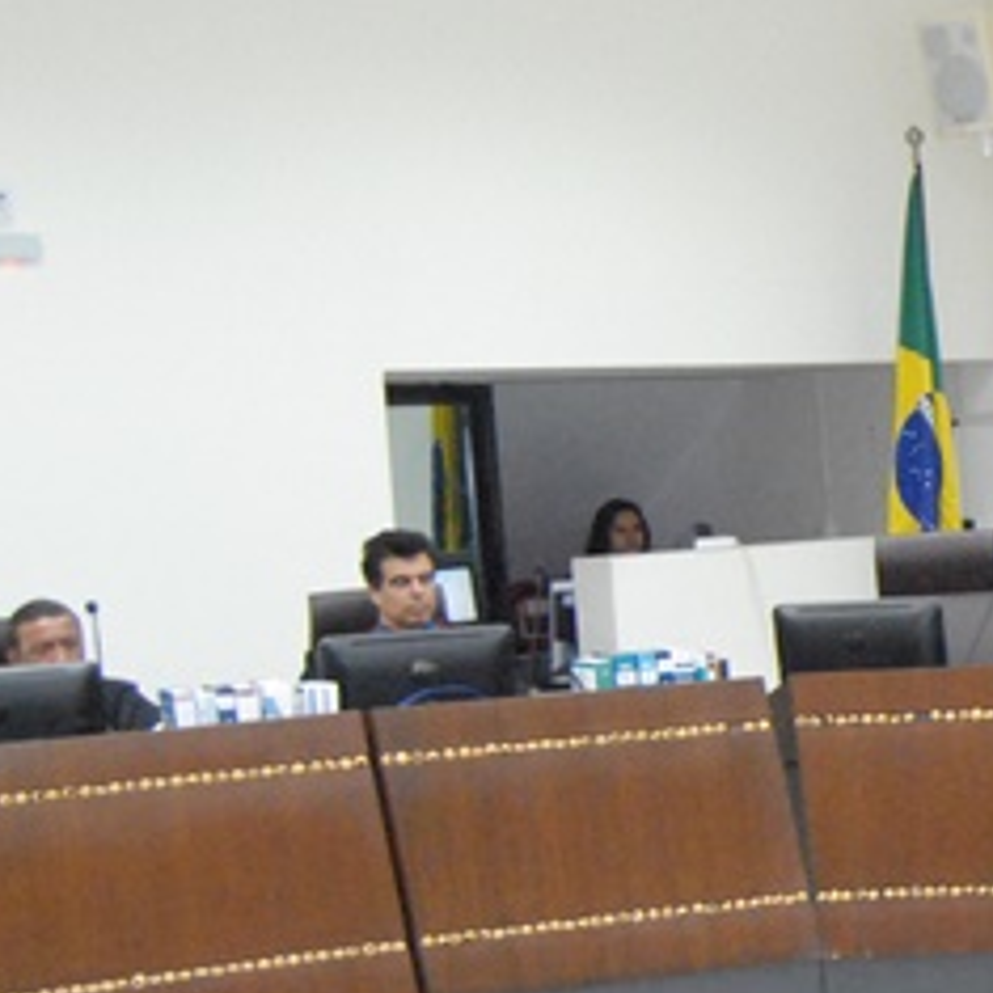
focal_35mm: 83
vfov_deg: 20.8
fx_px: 2694
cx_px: 1648
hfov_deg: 17.8
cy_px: 682
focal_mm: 18
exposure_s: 1/80
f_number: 4
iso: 1600
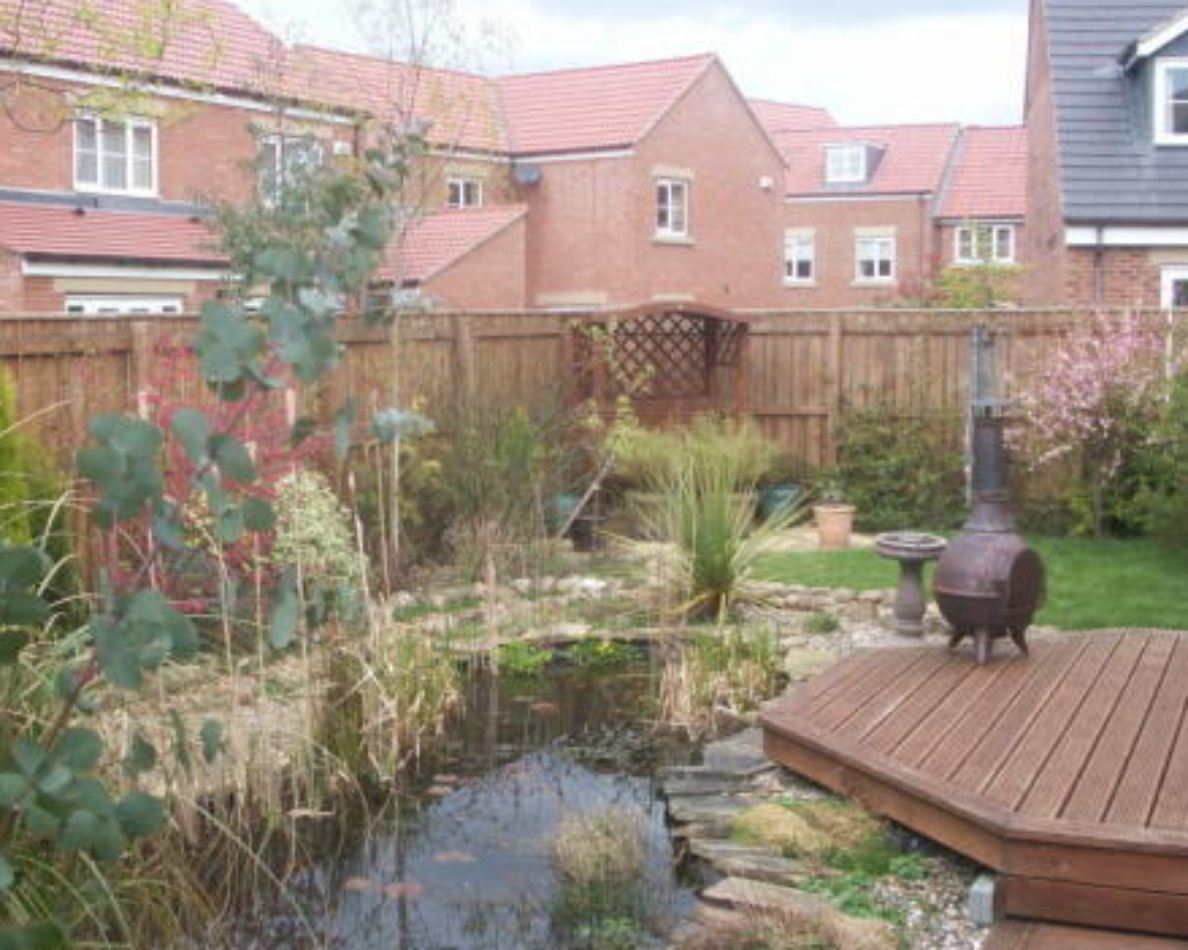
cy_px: 478
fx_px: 1687
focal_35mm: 48
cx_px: 562
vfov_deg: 31.4
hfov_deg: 38.8
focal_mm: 7.7
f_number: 3.5
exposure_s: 1/60
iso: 50
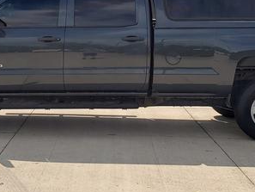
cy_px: 53
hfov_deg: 34.3
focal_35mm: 56
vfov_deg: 25.9
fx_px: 413
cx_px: 111
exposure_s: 1/2182
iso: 50
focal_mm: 4.3
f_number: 2.4
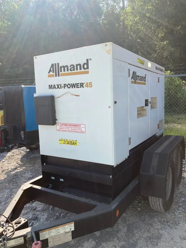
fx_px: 201
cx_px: 93
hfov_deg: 49.8
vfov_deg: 63.4
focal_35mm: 28
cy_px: 124
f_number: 1.8
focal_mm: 3.99
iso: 20
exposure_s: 1/991
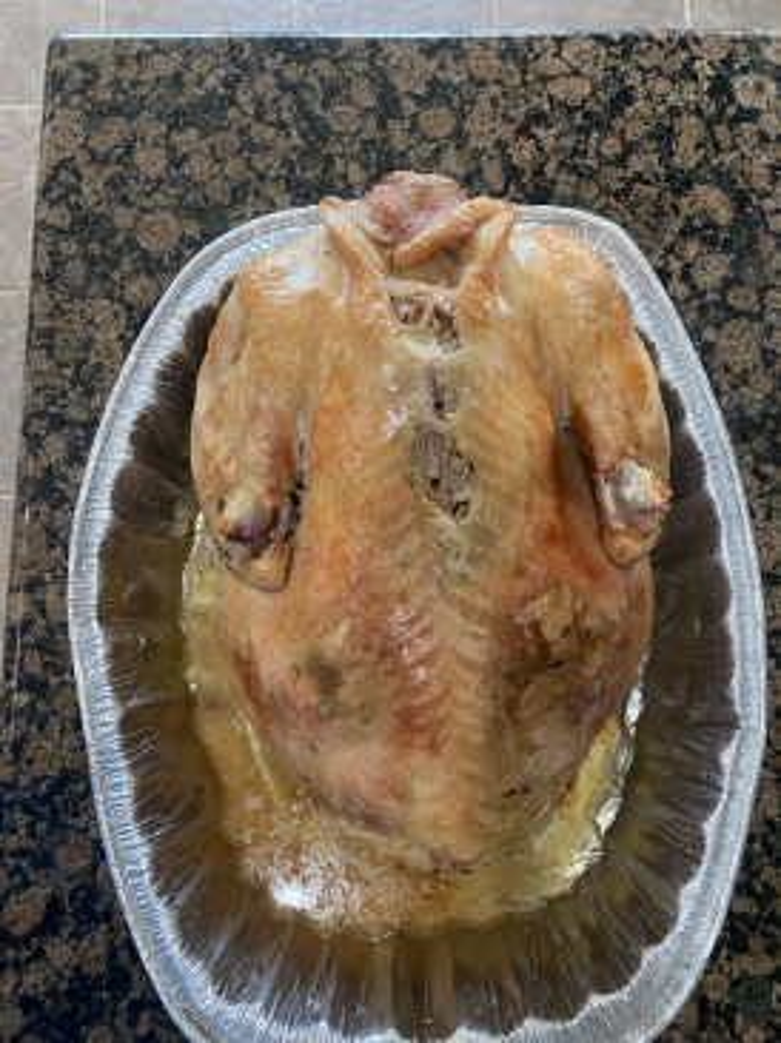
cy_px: 522
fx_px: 783
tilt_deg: -78.4
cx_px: 390
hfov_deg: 53.0
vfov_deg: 67.3
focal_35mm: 26
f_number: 1.8
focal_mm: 4.25
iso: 160
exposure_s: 1/60
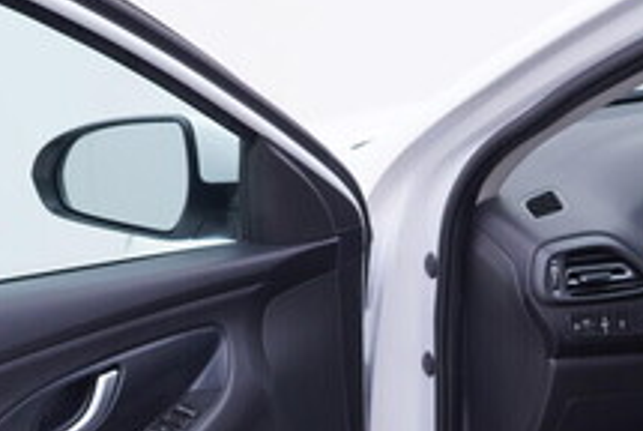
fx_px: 1645
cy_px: 459
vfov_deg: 14.6
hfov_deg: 22.0
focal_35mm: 92
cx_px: 452
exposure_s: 1/60
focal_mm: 24
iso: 125
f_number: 3.5
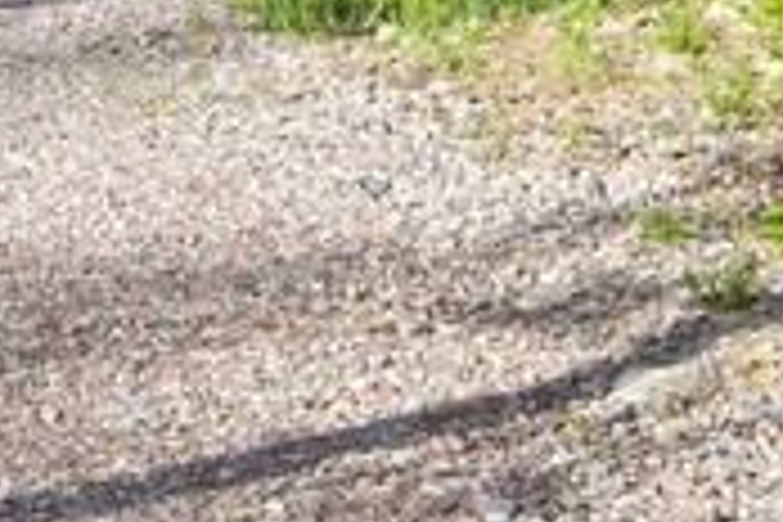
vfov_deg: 7.1
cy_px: -495
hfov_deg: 9.9
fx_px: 4045
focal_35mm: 186
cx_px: -968
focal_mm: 24
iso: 200
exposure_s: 1/125
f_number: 8
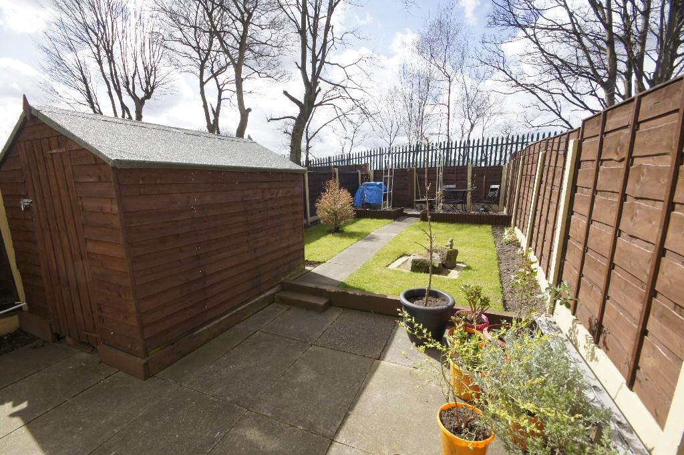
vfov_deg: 77.2
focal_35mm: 15
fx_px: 285
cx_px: 342
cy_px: 228
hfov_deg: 100.4
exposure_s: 1/160
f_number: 10
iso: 200
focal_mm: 10
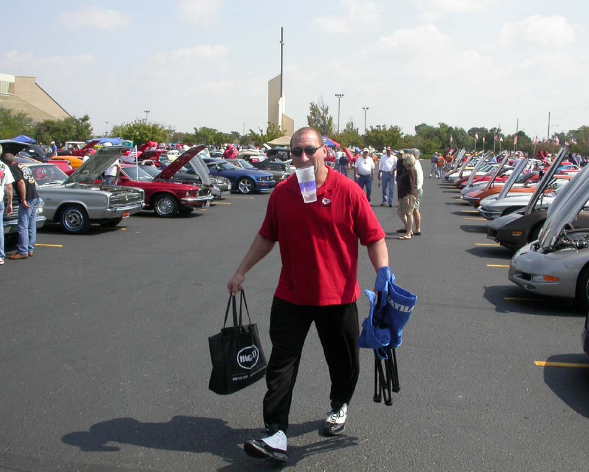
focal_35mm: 40
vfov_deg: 37.3
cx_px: 287
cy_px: 235
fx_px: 697
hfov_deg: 45.8
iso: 100
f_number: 6.7
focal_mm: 7.85
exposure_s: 1/320
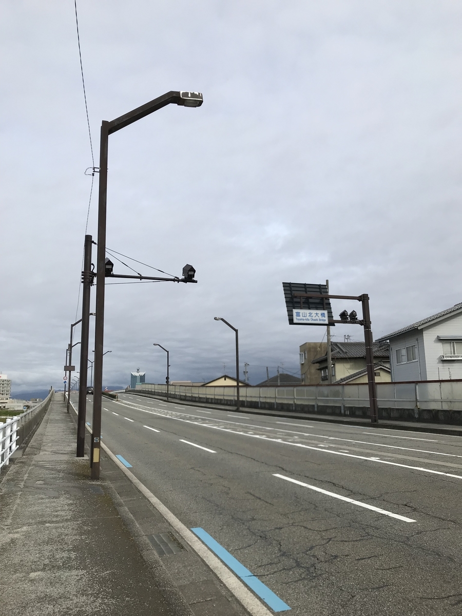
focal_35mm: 28
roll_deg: +1.0
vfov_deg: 63.4
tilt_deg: +10.2
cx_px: 231
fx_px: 498
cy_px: 308
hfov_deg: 49.7
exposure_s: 1/2336
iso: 20
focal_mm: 3.99
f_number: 1.8
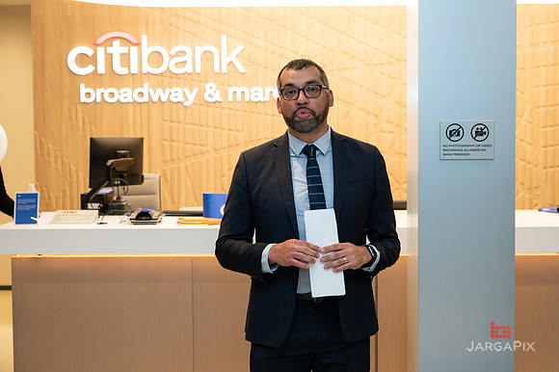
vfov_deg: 24.8
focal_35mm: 55
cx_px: 291
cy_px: 178
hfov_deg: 36.6
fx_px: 846
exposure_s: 1/160
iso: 400
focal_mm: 52
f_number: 4
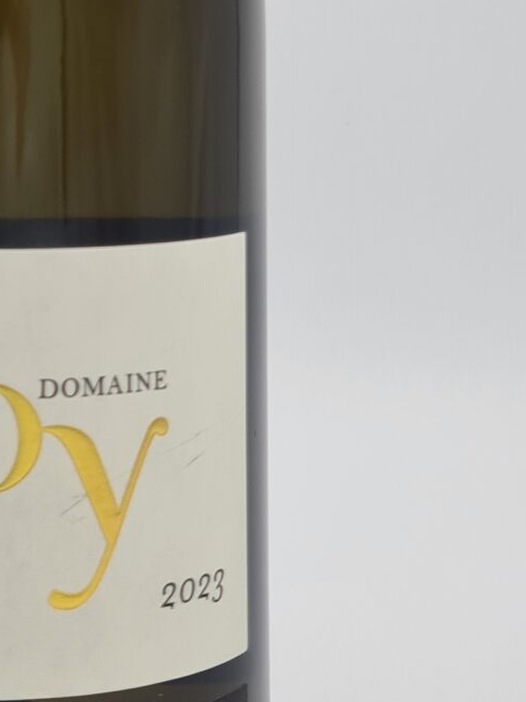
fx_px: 2027
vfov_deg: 18.8
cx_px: -14
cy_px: -92
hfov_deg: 14.5
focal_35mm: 100
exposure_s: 1/217
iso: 50
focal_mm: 5.4
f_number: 1.8
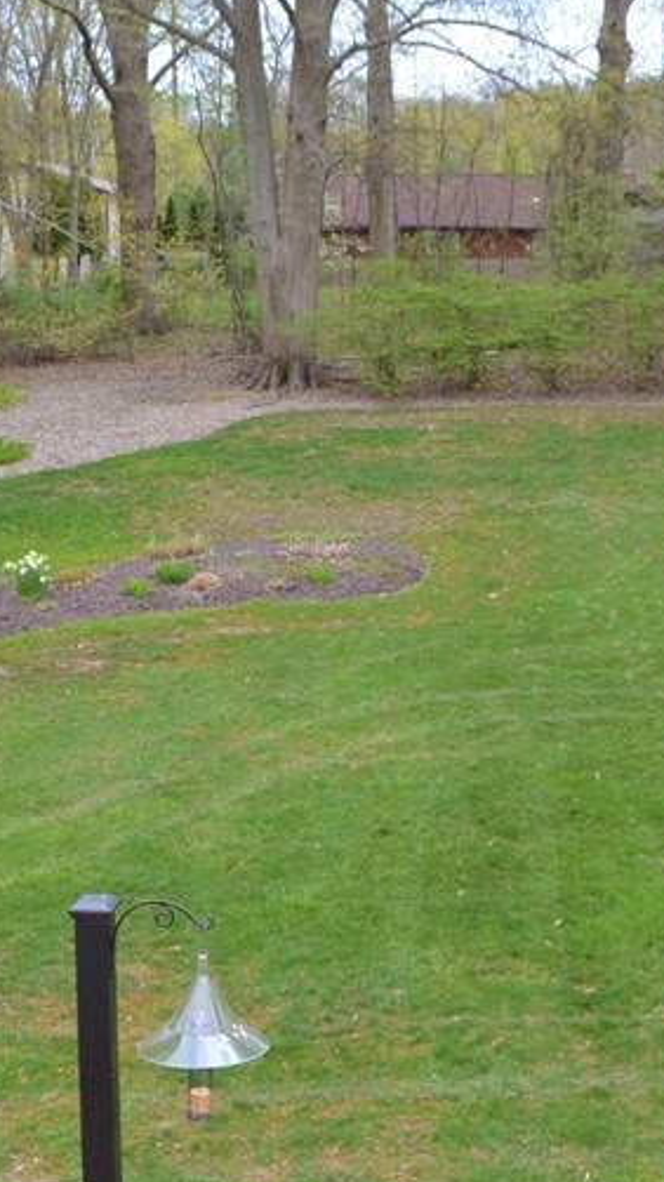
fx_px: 2131
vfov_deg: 31.0
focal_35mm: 68
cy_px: 520
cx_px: 433
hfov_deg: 17.7
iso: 100
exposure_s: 1/160
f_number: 6.3
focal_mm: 20
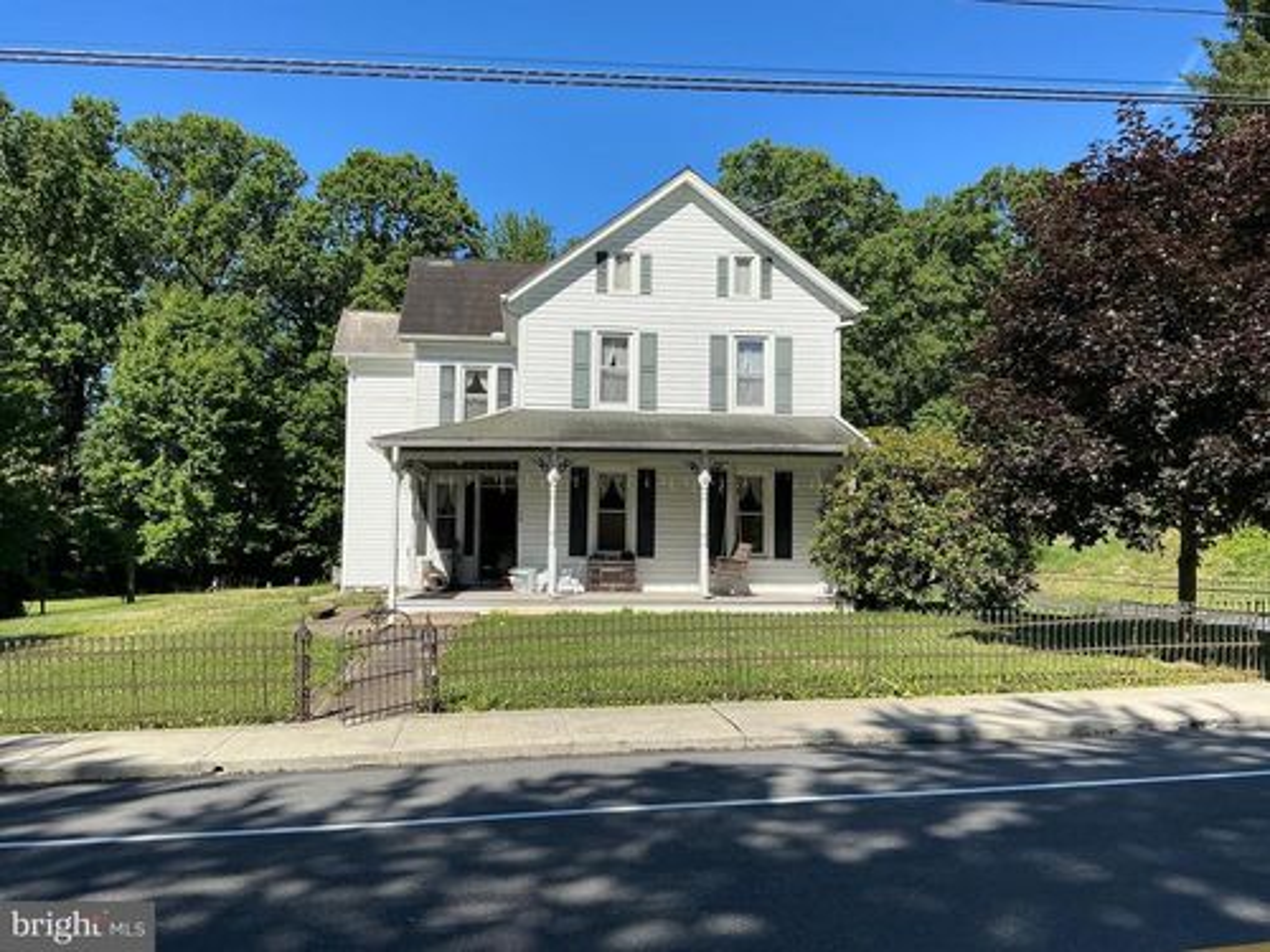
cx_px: 635
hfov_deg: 63.4
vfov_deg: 49.7
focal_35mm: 28
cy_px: 476
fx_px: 1027
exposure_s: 1/1675
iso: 25
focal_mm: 3
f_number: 1.8
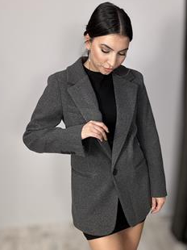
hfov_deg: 35.7
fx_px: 289
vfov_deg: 46.8
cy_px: 138
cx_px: 116
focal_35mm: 40
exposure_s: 1/50
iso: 50
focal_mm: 2.69
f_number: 1.9
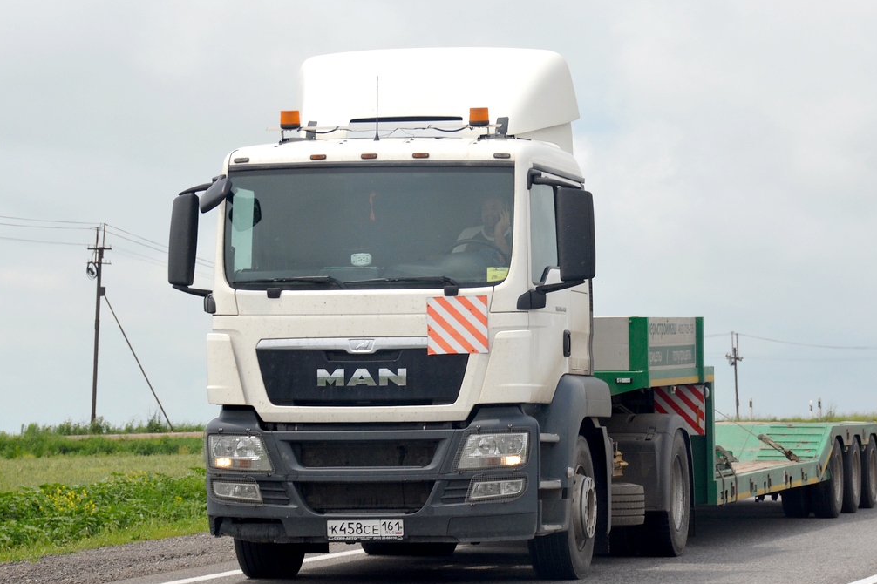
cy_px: 273
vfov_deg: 8.5
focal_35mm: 161
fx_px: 3921
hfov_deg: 12.8
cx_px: 487
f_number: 7.1
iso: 400
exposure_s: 1/1600
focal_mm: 90
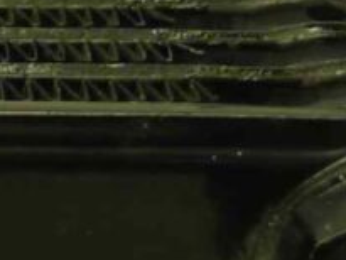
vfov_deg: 7.9
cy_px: 403
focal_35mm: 183
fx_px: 1830
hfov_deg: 9.1
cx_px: -626
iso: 80
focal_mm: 4.1
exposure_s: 1/20
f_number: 3.3
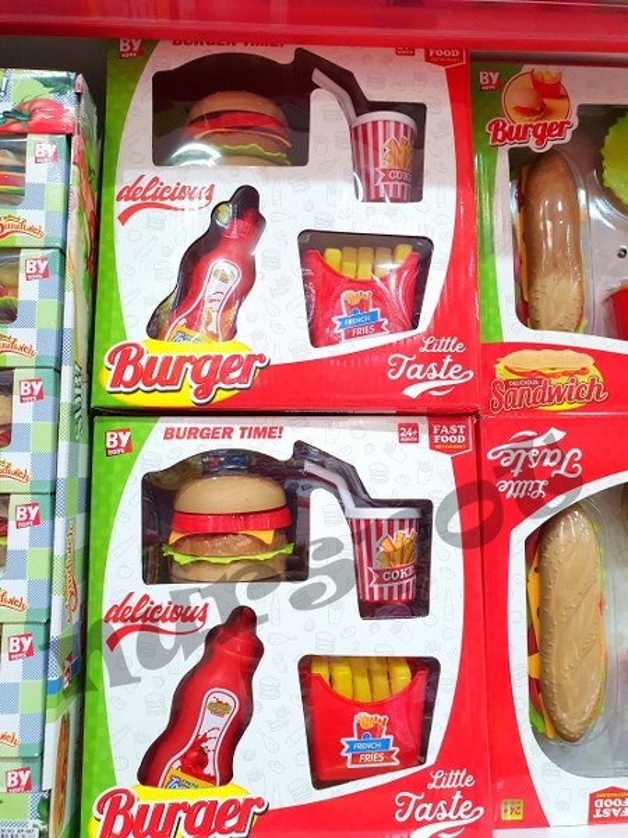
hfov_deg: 53.1
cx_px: 314
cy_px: 419
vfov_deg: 67.3
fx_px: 629
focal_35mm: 26
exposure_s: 1/50
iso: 250
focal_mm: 4.32
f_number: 2.4
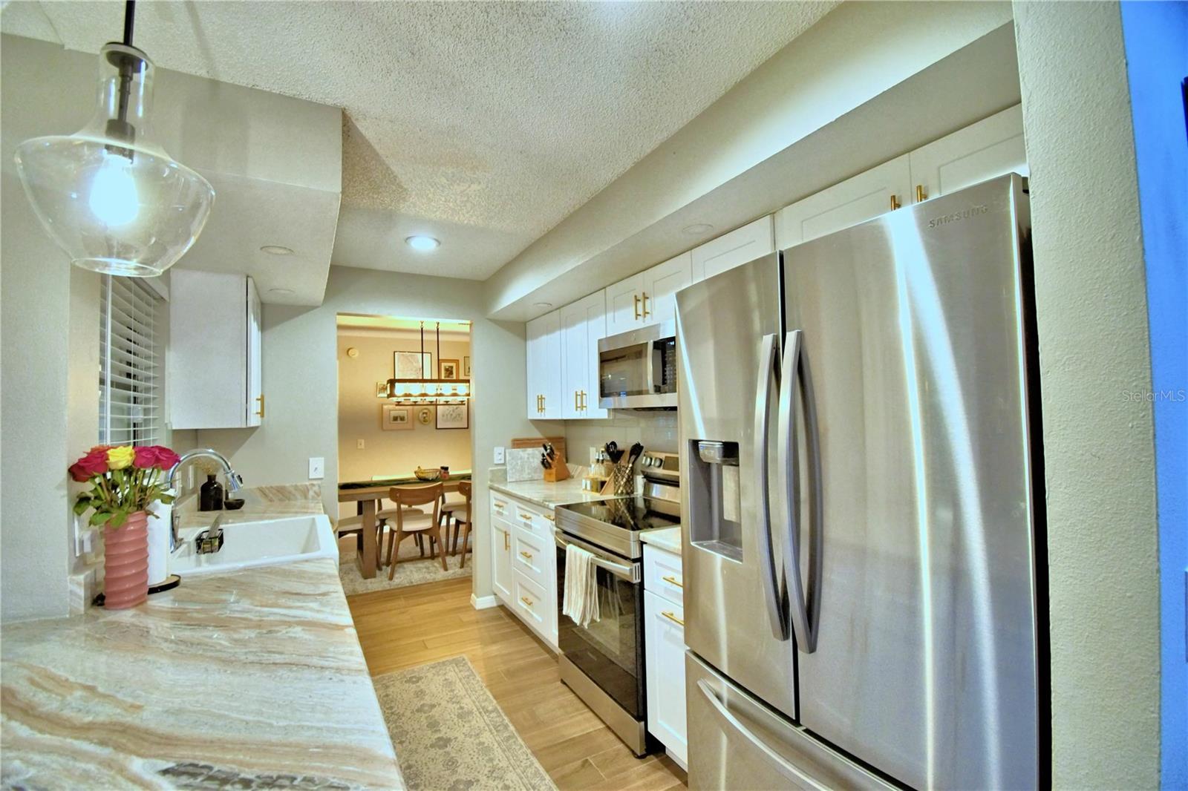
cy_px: 396
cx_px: 594
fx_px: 495
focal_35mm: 15
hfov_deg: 100.4
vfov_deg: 77.3
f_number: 4.5
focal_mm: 10
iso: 720
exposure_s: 1/30
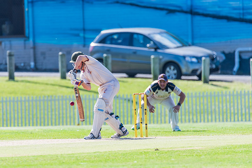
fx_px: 5296
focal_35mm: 756
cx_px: 93
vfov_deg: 1.8
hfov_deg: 2.7
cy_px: 80
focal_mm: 600
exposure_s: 1/2000
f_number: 6.3
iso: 640
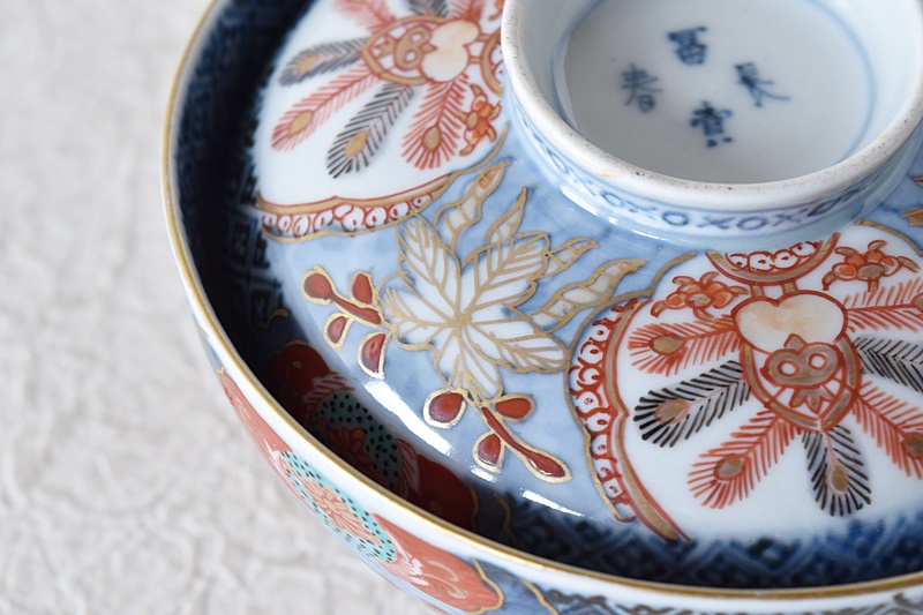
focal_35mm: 82
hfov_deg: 24.6
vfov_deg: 16.5
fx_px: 2115
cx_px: 462
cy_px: 308
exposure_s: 1/2.5
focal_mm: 55
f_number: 9
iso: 400
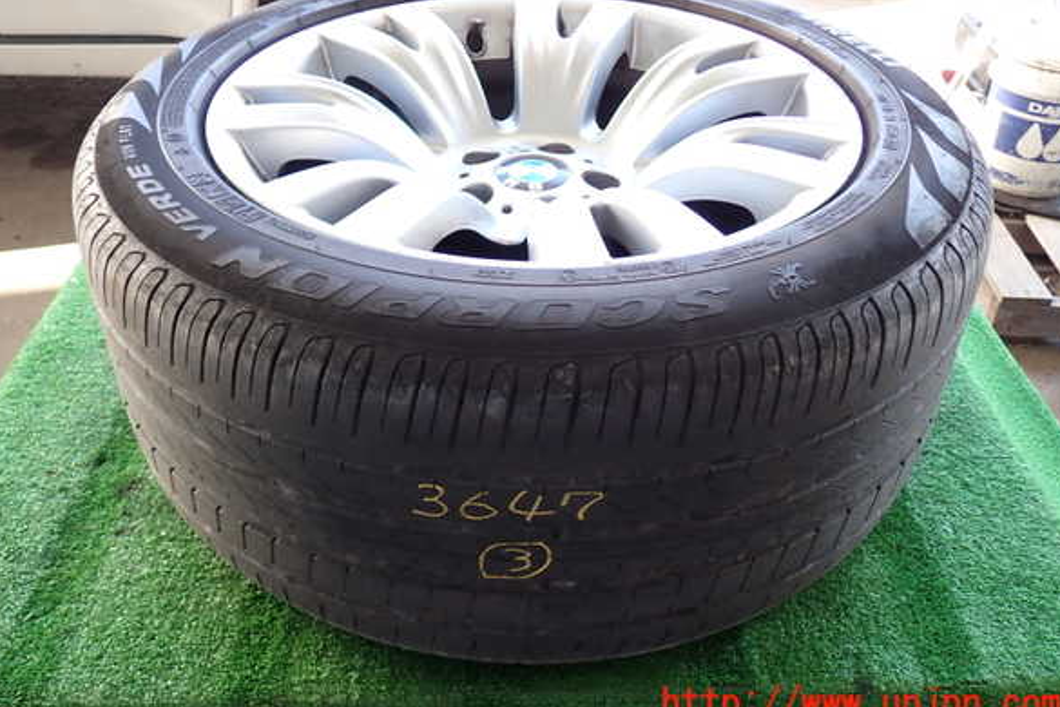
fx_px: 942
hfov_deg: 58.7
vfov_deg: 41.1
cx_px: 527
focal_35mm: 32
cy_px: 319
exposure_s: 1/60
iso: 200
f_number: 2.3
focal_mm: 5.4
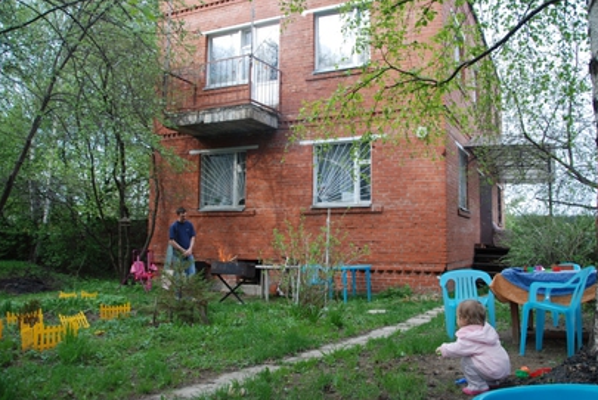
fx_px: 499
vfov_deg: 43.7
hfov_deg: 61.7
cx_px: 331
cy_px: 191
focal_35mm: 30
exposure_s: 1/80
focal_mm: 18
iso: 100
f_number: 3.5
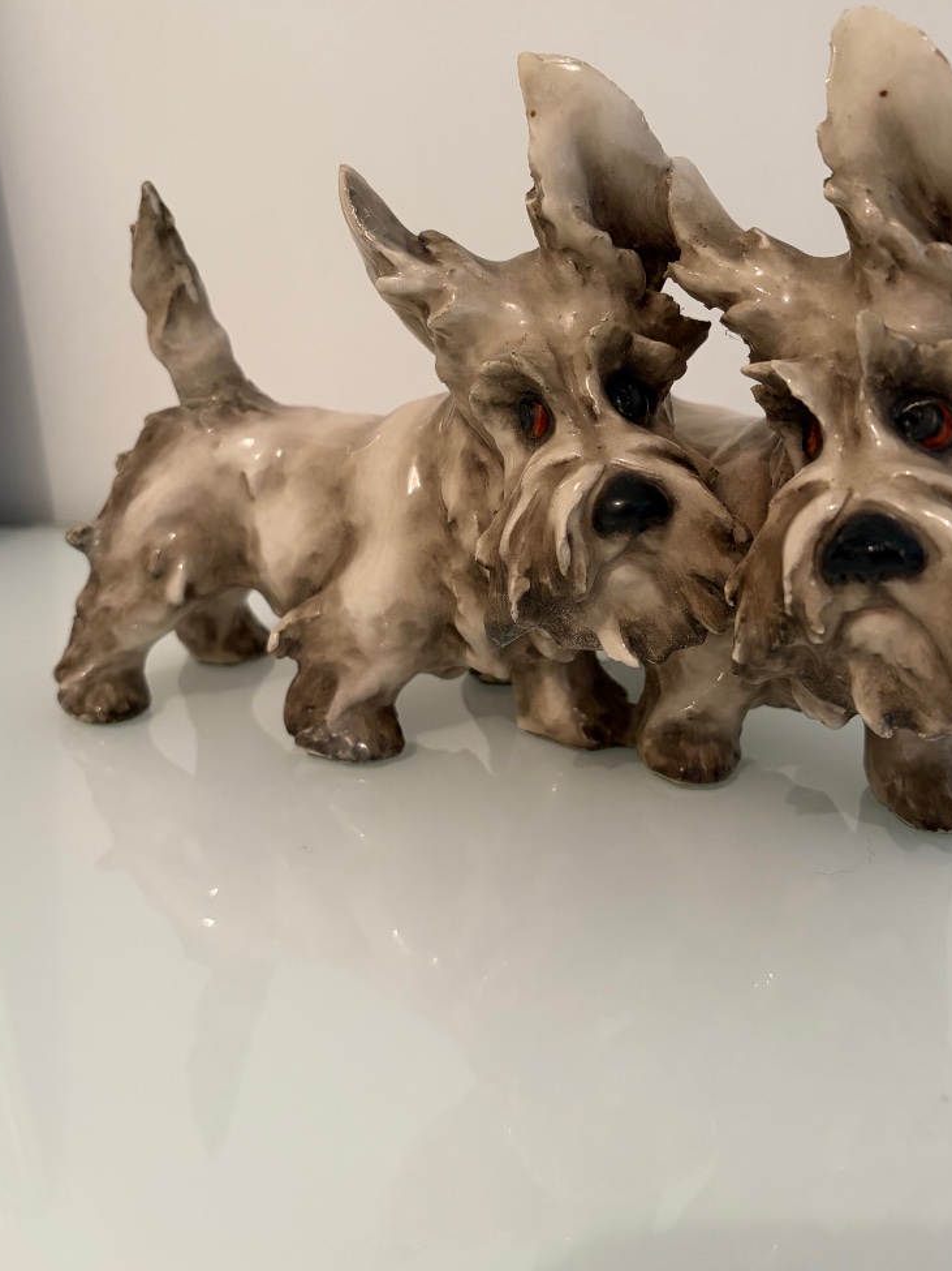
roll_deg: +0.2
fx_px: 1174
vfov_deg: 56.5
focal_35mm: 32
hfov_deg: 44.0
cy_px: 531
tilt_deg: -12.8
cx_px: 544
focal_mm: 5.96
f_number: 1.6
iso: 250
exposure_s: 1/50
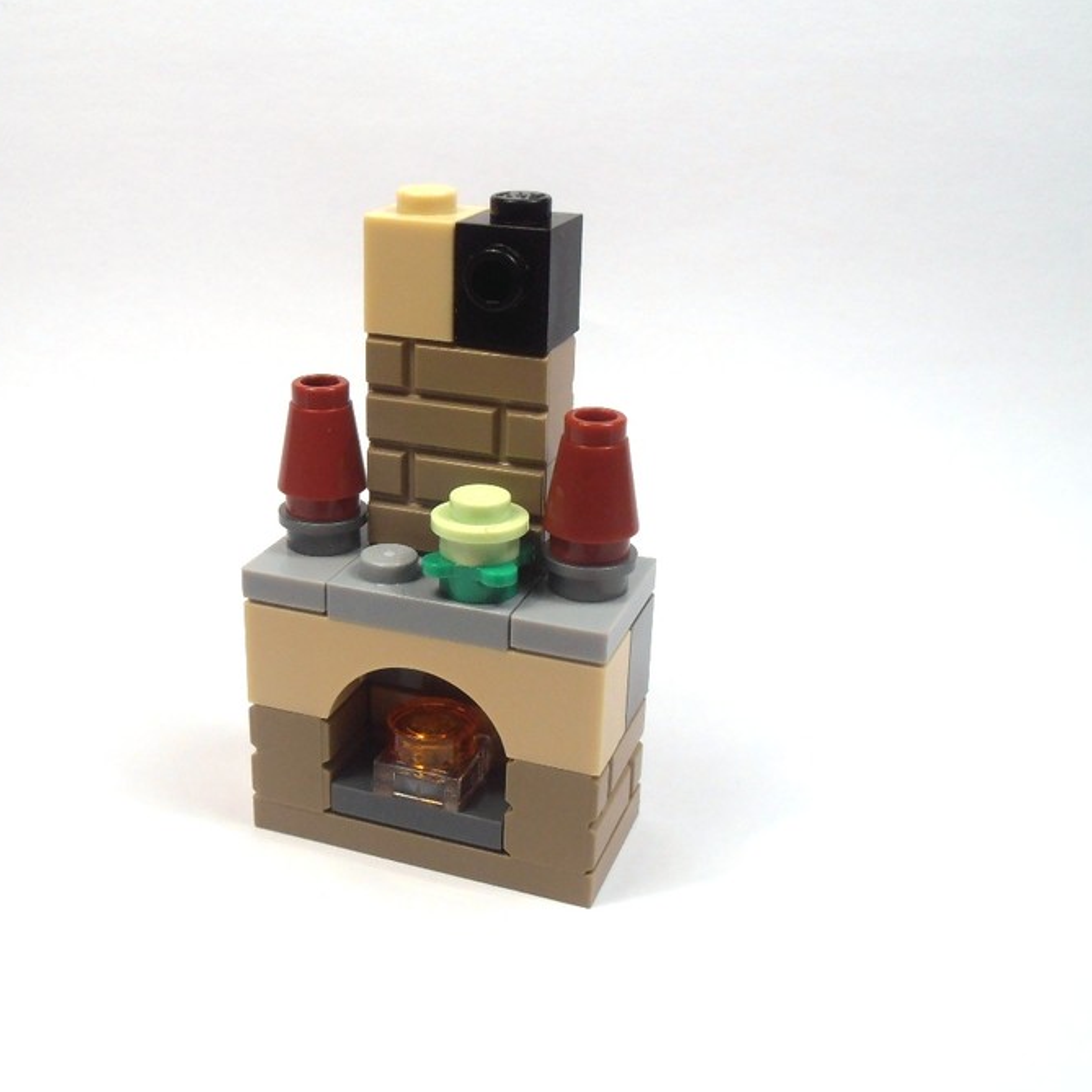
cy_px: 546
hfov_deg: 38.2
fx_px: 1570
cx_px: 424
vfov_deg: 38.3
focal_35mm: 44
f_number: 3.9
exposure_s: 1/100
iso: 80
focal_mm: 6.61
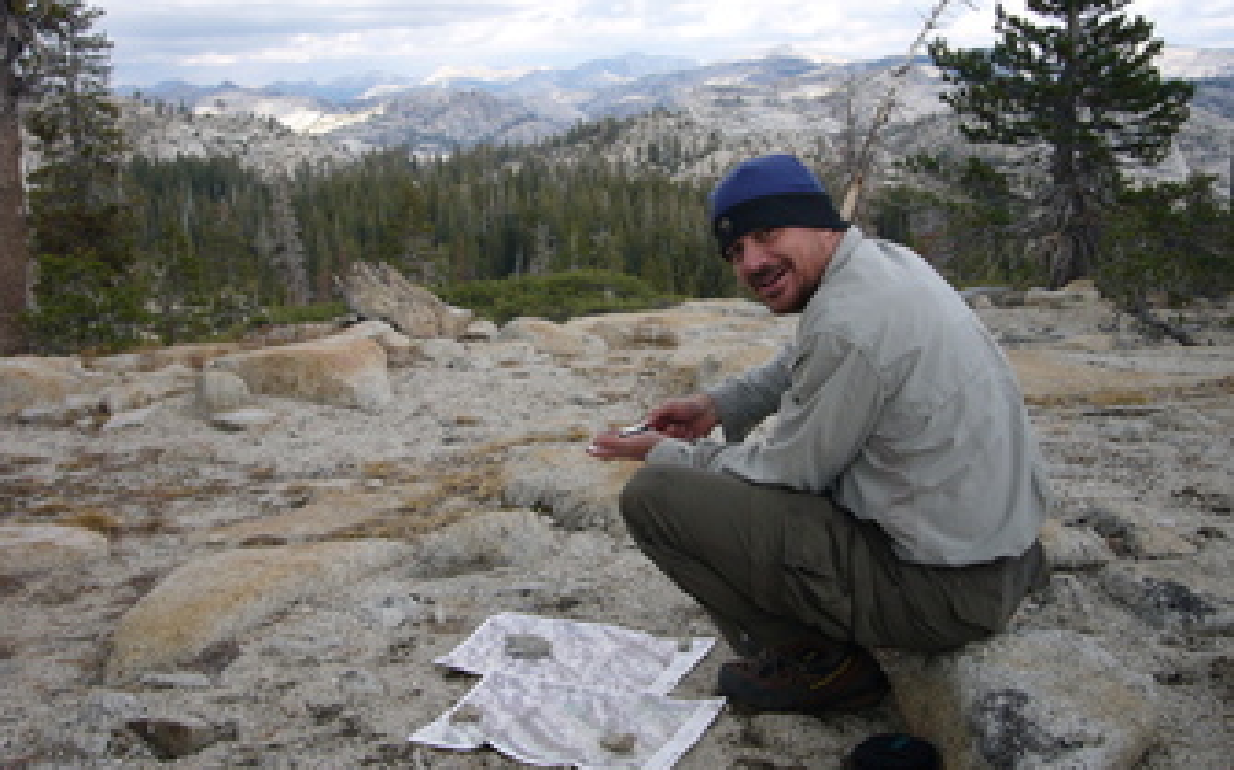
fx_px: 1378
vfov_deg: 31.2
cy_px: 333
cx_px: 608
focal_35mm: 41
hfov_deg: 48.2
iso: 80
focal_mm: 6.1
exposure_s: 1/500
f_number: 3.1
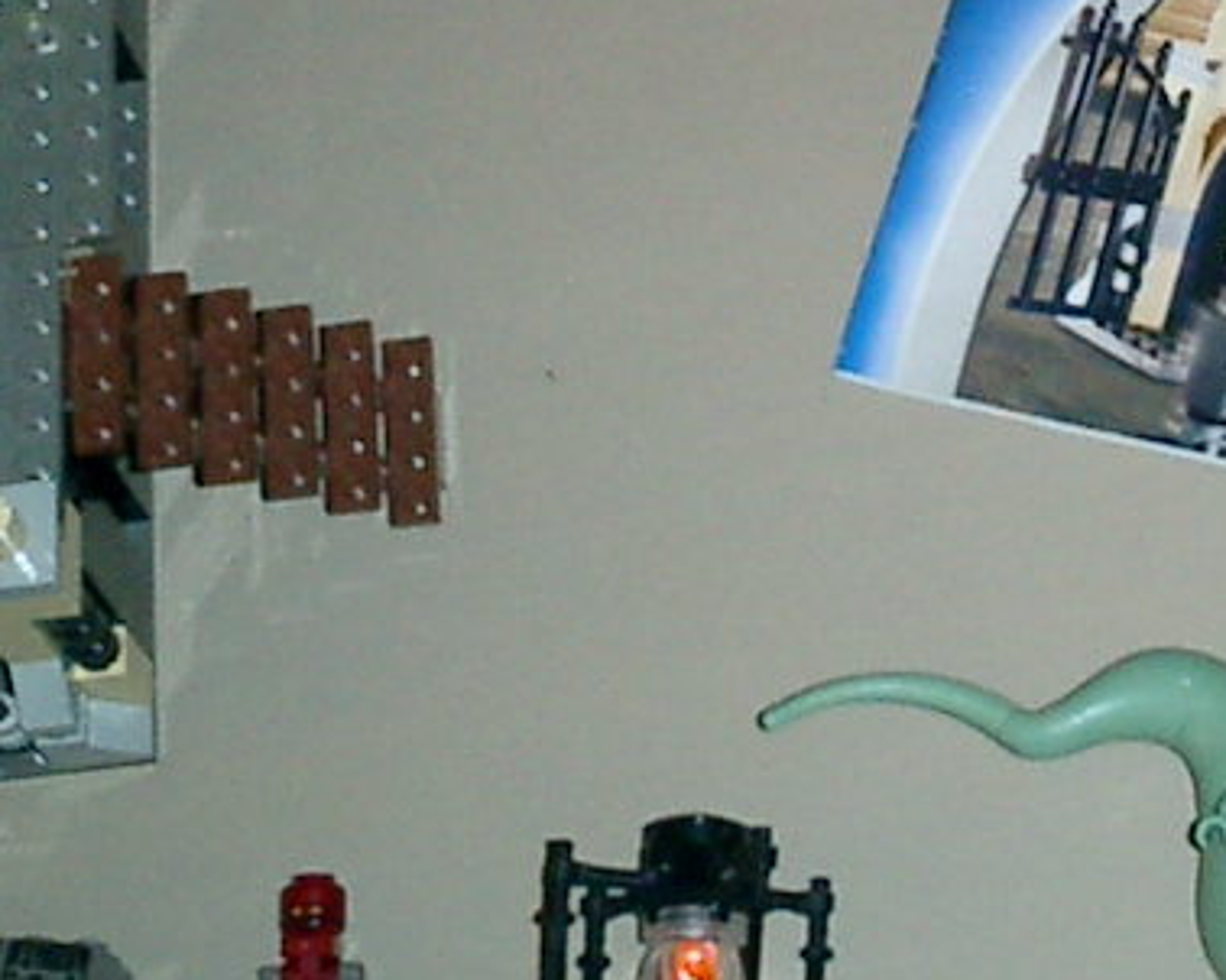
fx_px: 4316
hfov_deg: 15.9
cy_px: -237
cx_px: 1138
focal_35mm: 119
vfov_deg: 12.6
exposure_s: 1/30
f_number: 3.2
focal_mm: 7.5
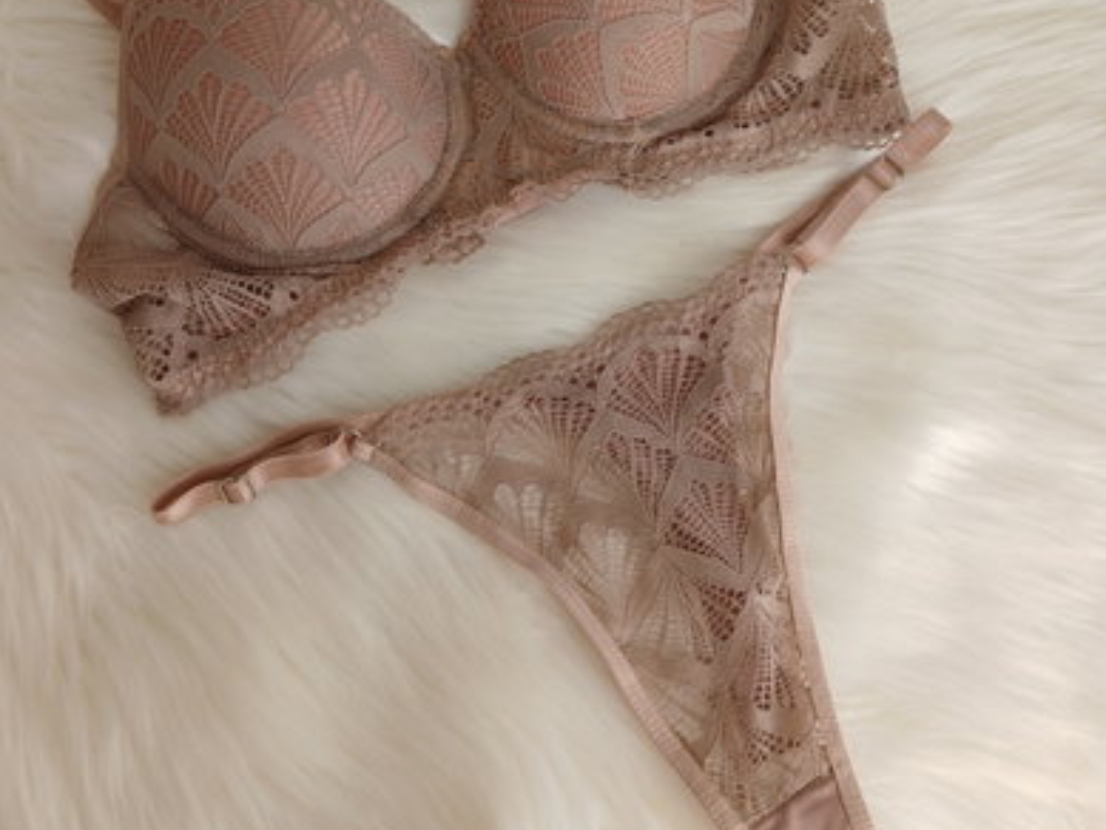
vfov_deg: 37.8
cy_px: 215
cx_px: 566
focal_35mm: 37
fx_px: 1183
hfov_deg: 50.1
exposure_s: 1/100
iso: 25
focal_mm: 4
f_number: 1.8
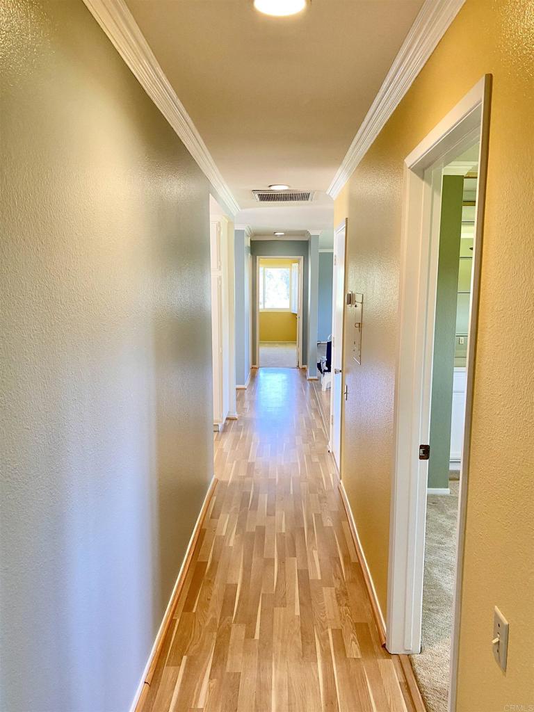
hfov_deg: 53.1
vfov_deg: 67.3
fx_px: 535
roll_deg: +0.6
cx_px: 267
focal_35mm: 26
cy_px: 356
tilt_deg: -5.5
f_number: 1.8
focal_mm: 4.25
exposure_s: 1/60
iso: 80
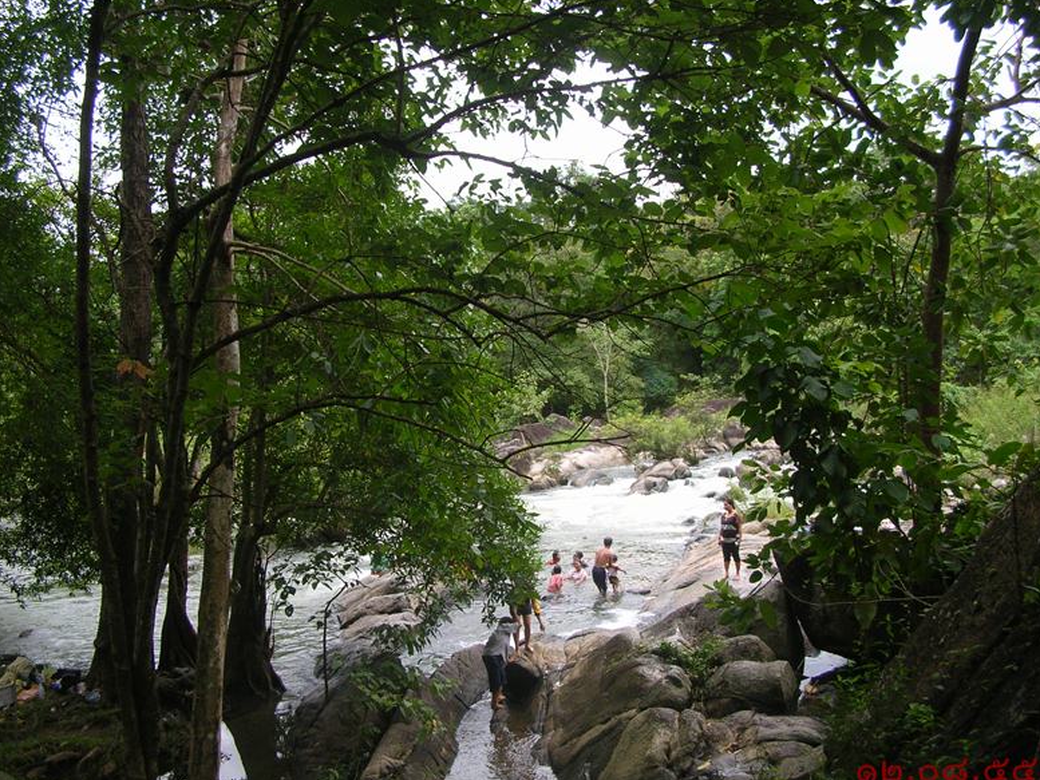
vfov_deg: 39.7
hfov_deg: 51.3
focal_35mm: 36
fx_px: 1082
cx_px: 510
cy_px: 394
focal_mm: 5.8
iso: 50
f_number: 2.8
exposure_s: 1/167
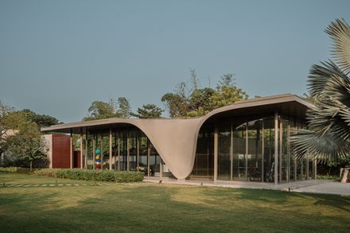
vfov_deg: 42.9
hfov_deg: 61.1
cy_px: 116
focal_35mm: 30
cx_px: 175
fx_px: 296
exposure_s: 1/60
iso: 64
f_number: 10
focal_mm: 30.5
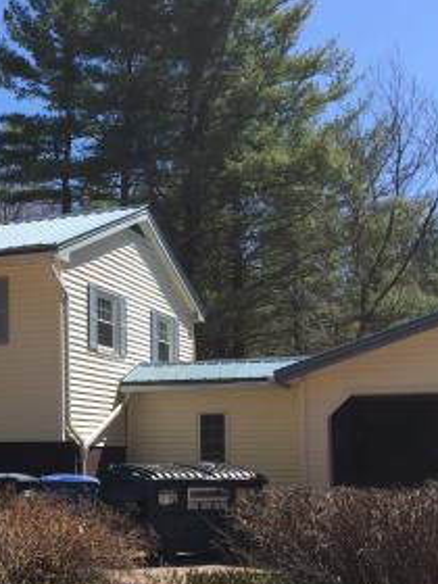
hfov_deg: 23.0
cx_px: -40
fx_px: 1012
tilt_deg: +2.3
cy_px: 402
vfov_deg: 31.9
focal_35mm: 60
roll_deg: -1.6
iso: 32
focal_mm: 4.15
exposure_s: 1/1319
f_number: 2.2
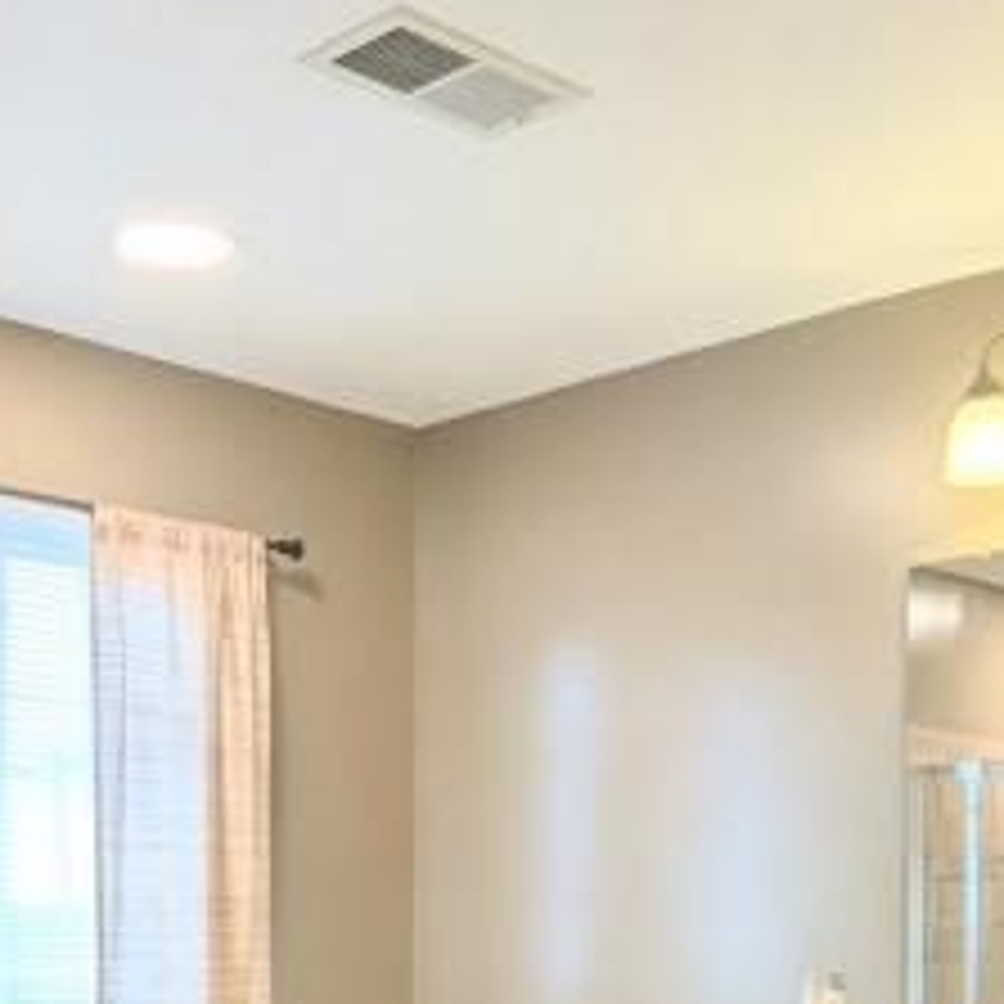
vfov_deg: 26.5
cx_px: 450
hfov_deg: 28.1
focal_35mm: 61
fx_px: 2002
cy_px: 1036
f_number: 2.2
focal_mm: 2.35
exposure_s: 1/220
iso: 81
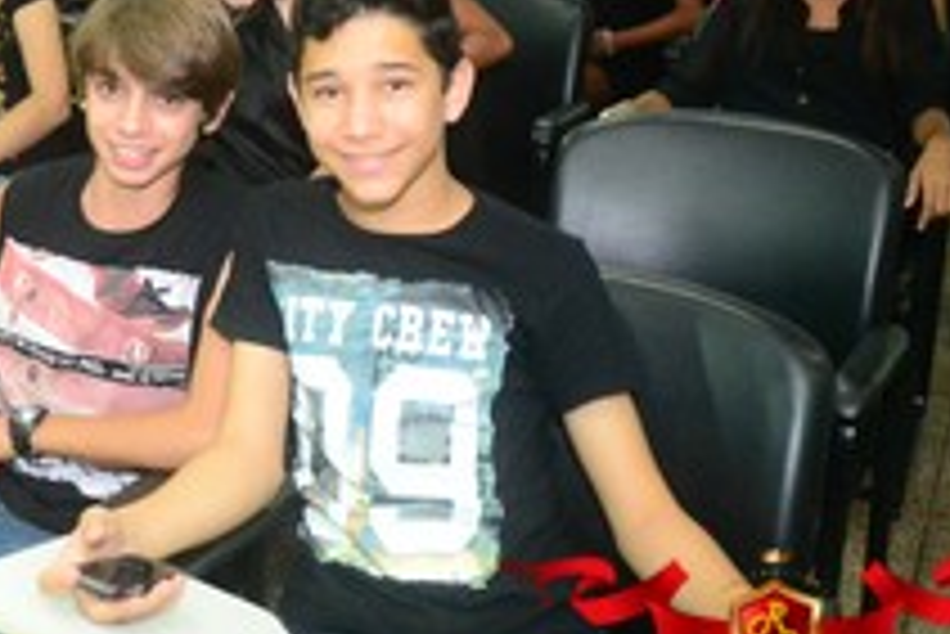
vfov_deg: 21.1
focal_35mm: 64
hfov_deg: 30.1
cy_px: 166
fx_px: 1690
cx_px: 99
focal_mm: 20
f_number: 3.5
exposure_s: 1/100
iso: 3200
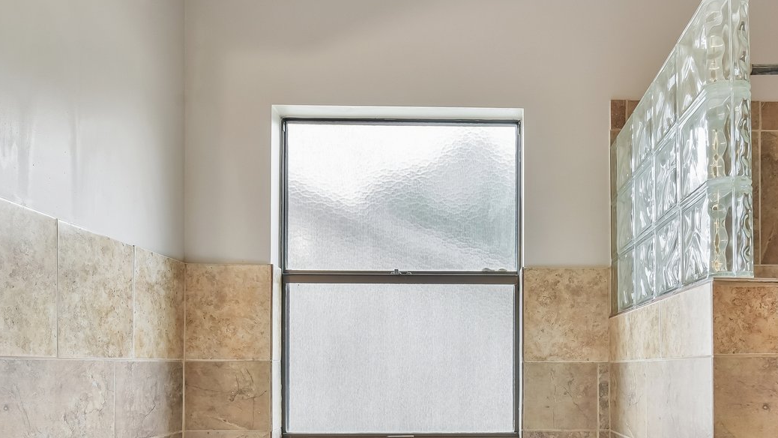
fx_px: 640
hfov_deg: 61.9
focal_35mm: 31
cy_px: 374
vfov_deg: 36.0
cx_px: 476
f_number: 8
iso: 180
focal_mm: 15
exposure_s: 1/15
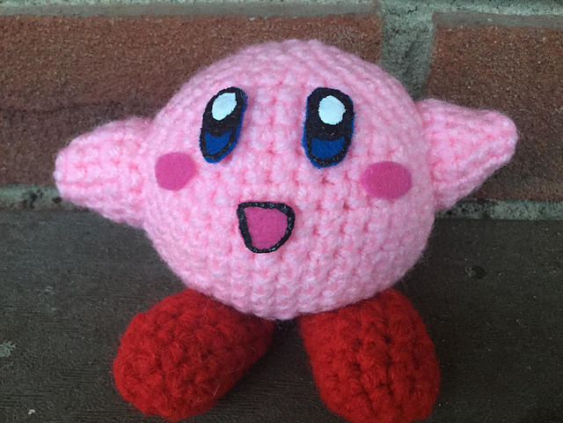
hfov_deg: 58.4
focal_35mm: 31
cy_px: 212
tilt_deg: -43.1
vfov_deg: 45.4
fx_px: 504
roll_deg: -3.9
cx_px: 282
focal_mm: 3.3
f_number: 2.4
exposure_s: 1/15
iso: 200
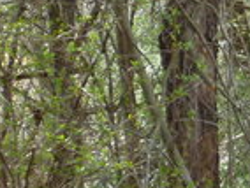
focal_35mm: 694
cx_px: 579
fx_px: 5021
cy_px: 217
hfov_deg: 2.8
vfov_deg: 2.1
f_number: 5.1
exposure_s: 1/60
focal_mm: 25.2
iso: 100
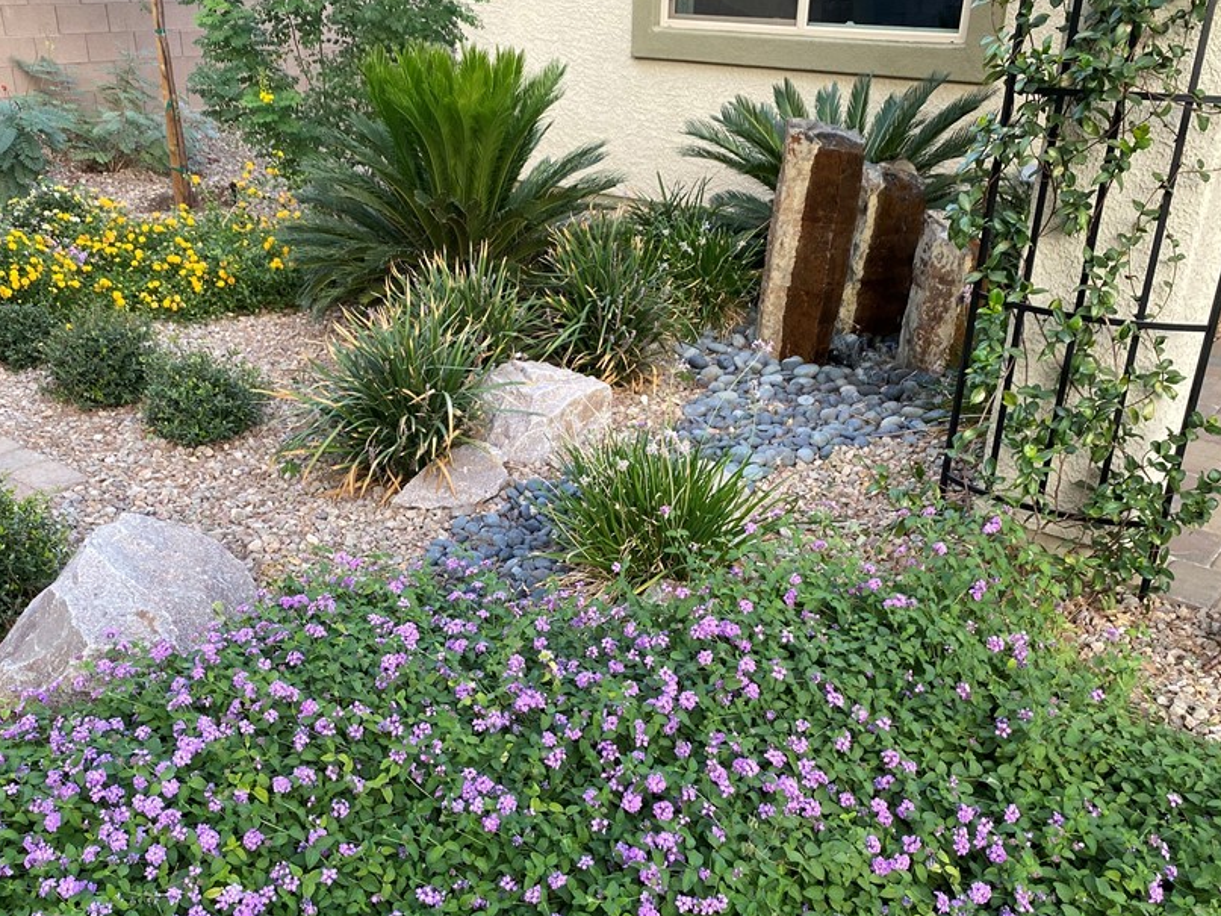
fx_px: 1164
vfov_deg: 42.7
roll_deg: -0.7
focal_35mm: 33
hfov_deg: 55.3
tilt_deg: -24.5
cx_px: 551
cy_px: 550
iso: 80
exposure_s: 1/122
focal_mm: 4.25
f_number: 1.8
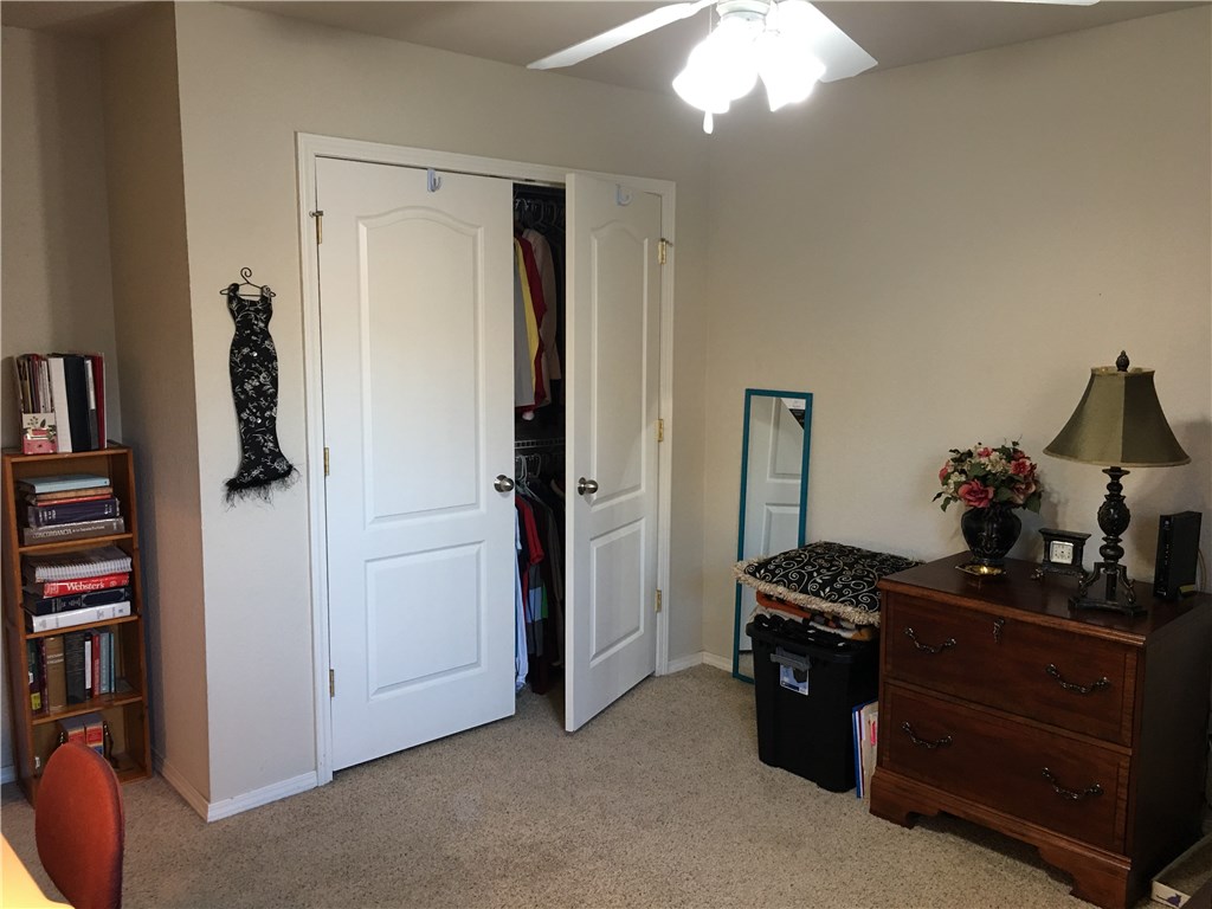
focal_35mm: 29
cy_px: 454
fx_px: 1015
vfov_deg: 48.2
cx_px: 606
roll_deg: -0.8
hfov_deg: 61.7
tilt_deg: -5.5
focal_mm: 4.15
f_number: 2.2
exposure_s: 1/15
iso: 50
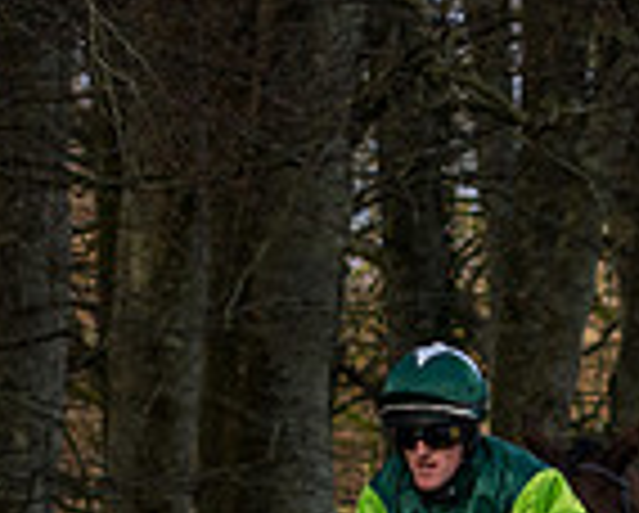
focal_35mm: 718
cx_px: 459
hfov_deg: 2.7
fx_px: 13597
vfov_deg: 2.2
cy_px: 827
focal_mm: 98
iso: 200
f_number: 4
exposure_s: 1/1600
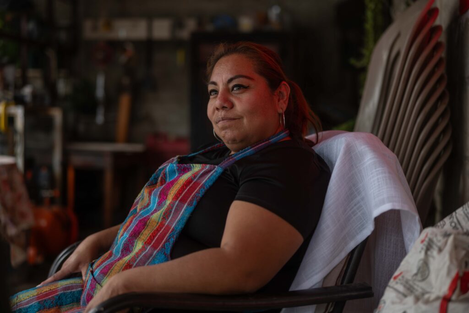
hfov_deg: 39.6
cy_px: 156
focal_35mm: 50
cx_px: 234
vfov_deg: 27.0
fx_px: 651
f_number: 2
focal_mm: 50
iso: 100
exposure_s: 1/320
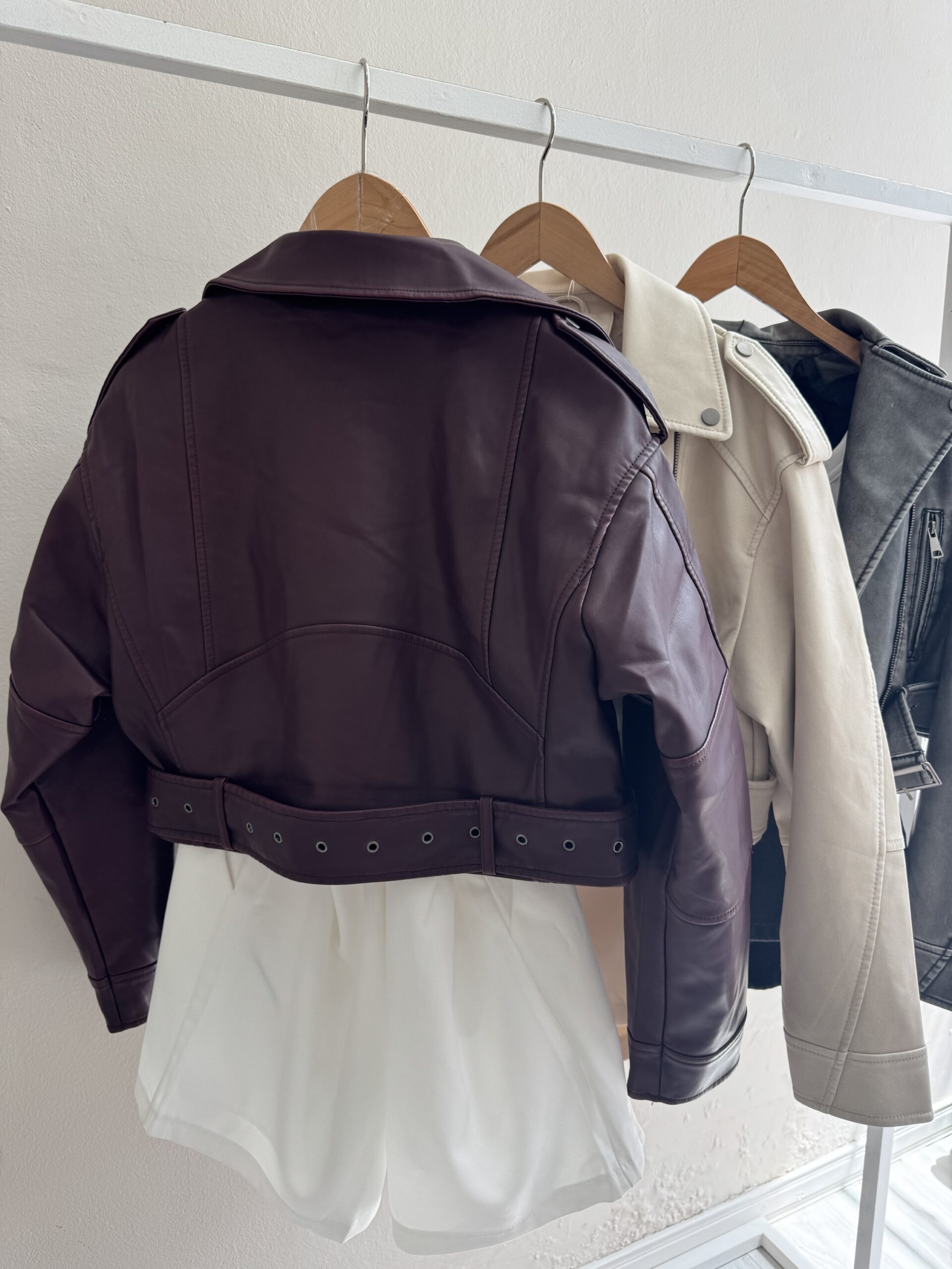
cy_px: 634
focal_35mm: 24
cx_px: 476
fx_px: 880
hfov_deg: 56.8
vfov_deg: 71.6
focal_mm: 6.76
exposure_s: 1/383
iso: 80
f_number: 1.78
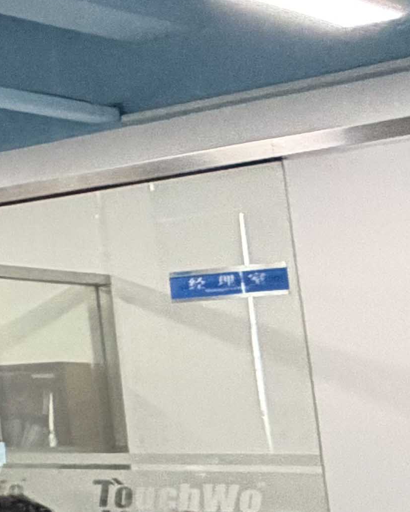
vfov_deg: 25.0
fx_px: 1152
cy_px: 318
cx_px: -991
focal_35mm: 76
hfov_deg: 9.9
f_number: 2.2
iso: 400
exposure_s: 1/60
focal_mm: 2.22
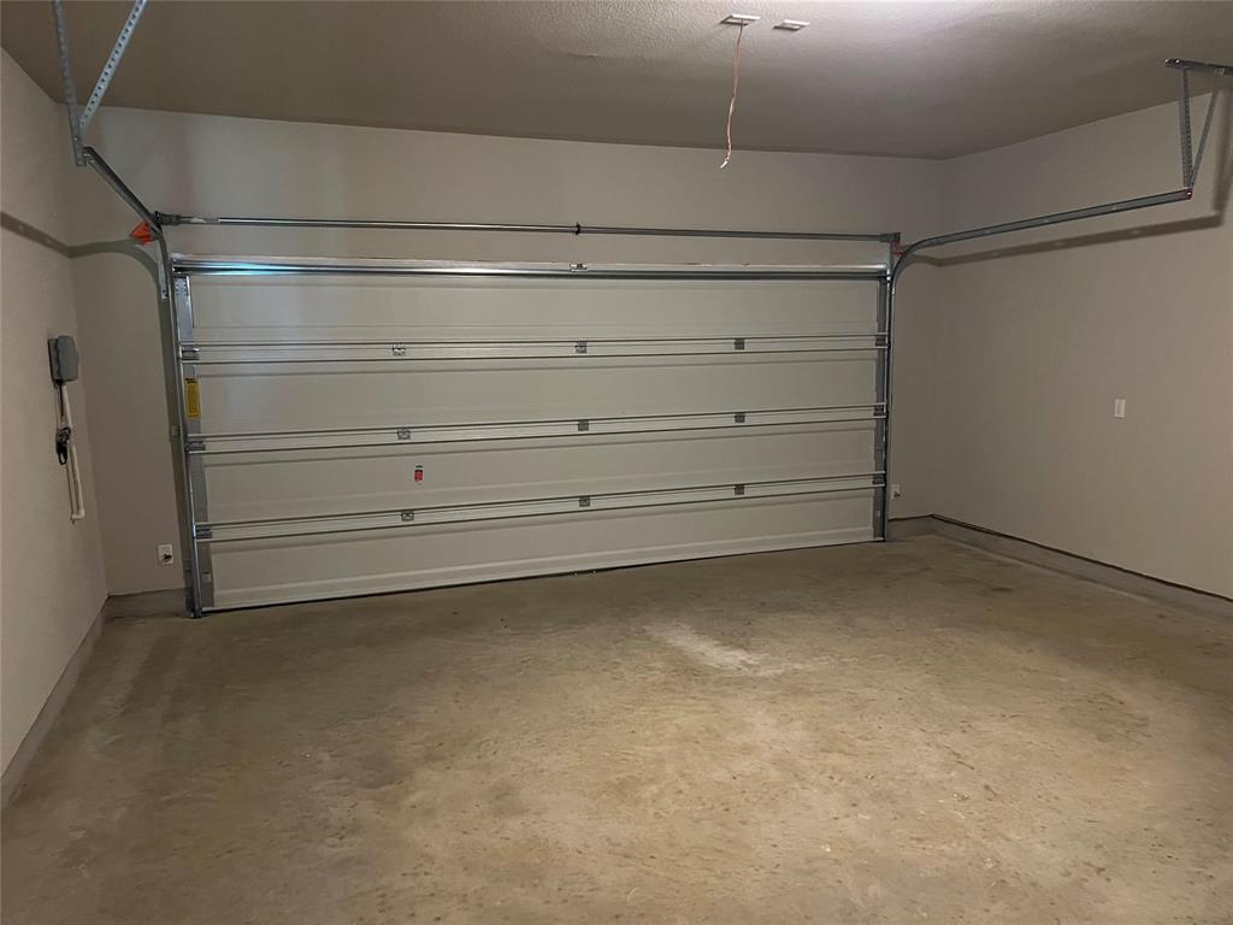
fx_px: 926
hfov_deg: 67.3
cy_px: 462
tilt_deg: -9.8
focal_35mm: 26
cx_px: 616
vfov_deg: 53.1
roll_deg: +0.8
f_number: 1.5
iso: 500
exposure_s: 1/30
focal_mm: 5.7
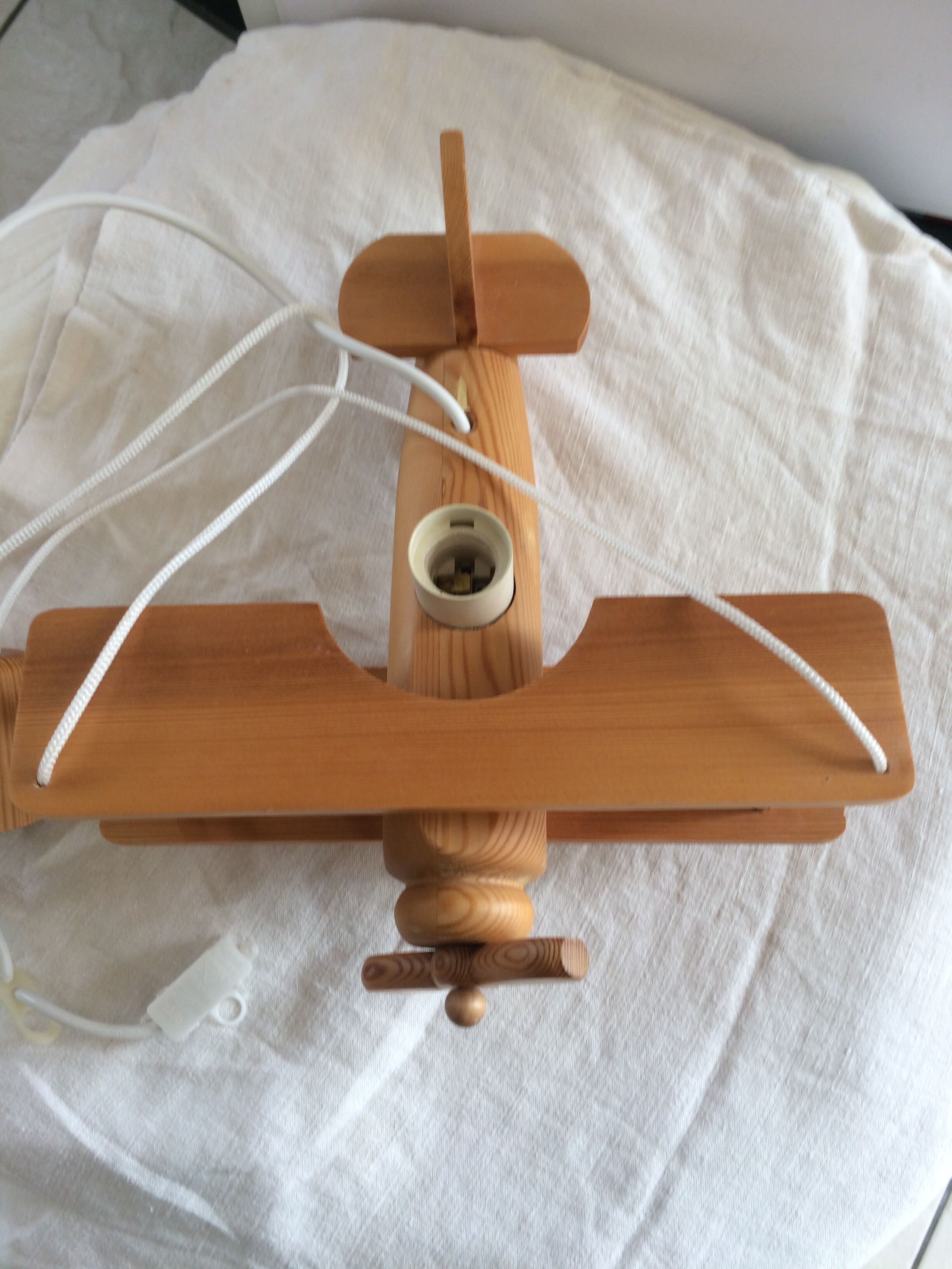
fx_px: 1063
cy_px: 634
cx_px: 476
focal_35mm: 29
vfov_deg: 61.7
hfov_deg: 48.2
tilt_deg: -82.7
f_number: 2.2
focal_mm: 4.15
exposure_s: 1/100
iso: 50
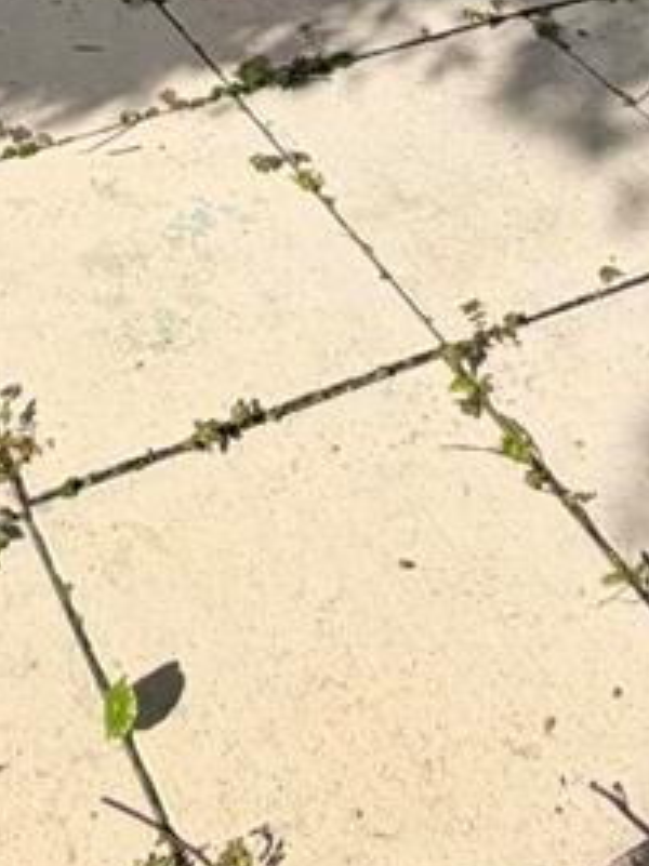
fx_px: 1576
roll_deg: +0.4
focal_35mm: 63
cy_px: -464
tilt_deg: -11.9
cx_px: 94
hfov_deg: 22.8
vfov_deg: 23.8
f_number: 2.2
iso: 20
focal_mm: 2.22
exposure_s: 1/1368
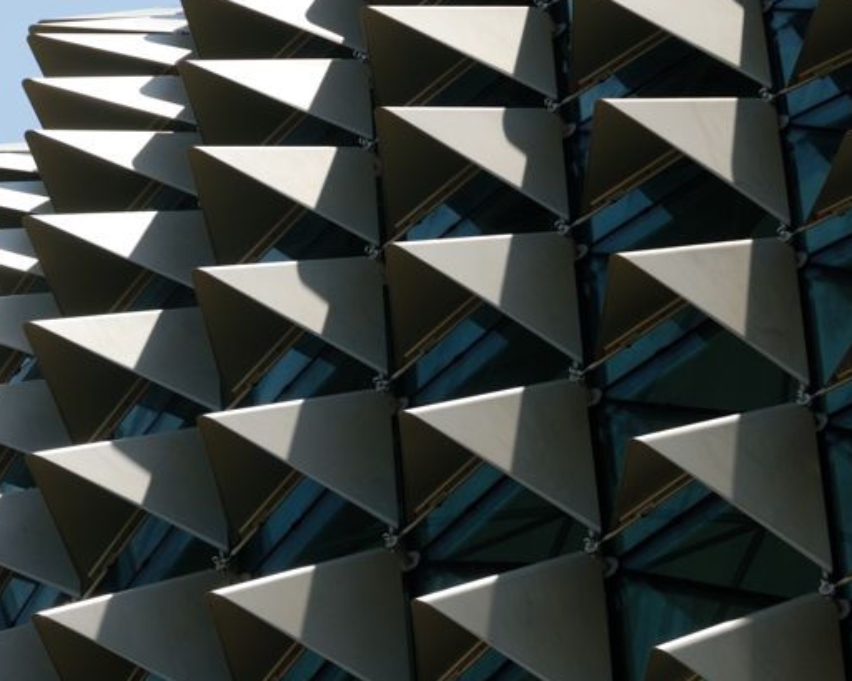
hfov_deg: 8.1
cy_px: 293
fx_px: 6048
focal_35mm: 240
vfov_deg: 6.4
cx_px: 250
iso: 100
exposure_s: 1/320
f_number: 9
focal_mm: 90
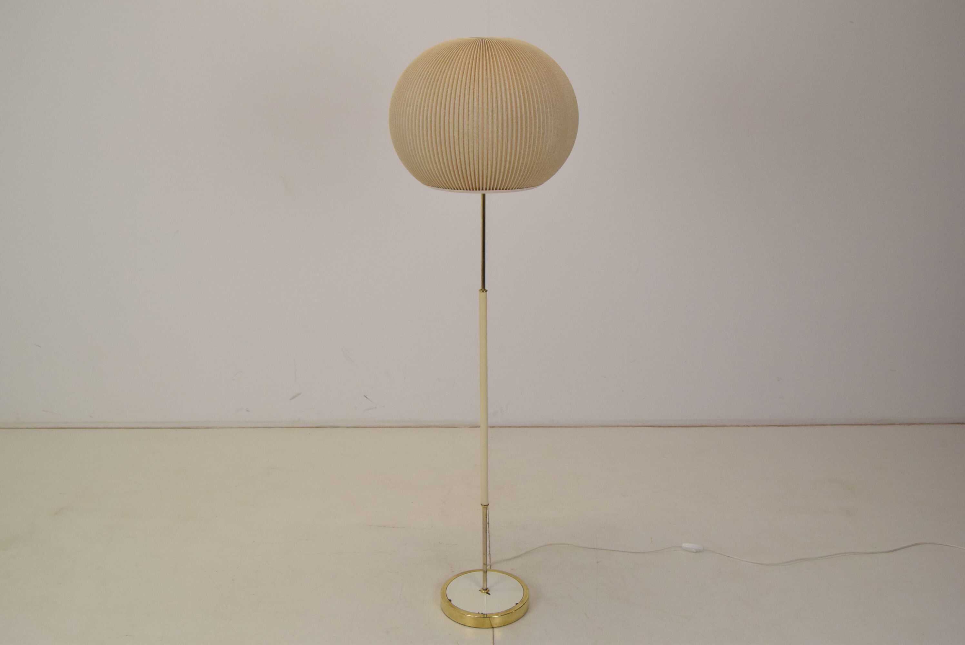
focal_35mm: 36
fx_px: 966
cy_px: 322
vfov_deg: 36.9
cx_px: 482
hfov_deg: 53.1
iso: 1600
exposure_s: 1/100
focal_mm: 24
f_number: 16
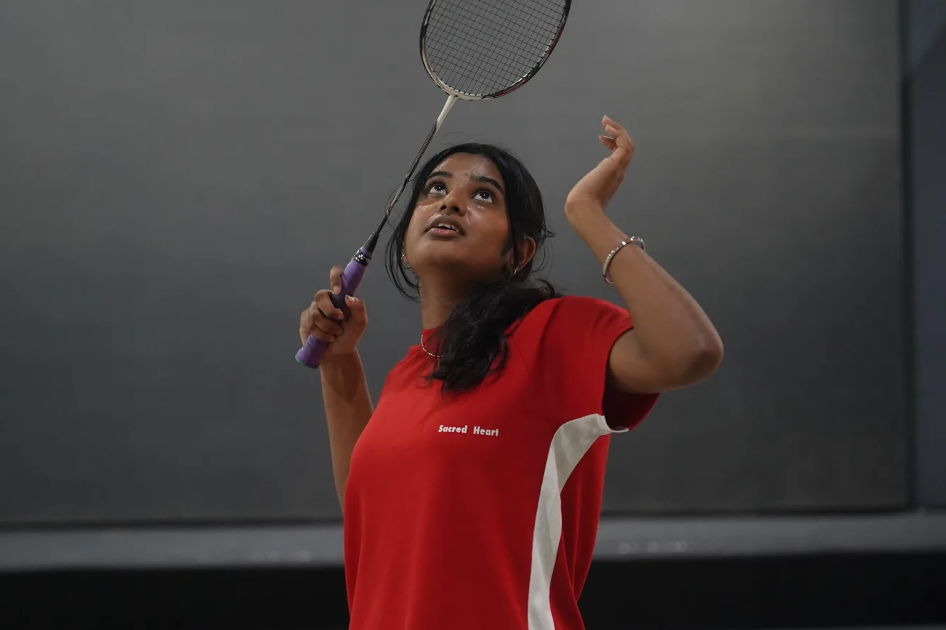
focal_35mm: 127
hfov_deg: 16.1
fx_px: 3337
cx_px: 420
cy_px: 322
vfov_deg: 10.8
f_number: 4
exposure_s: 1/200
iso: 4000
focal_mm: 105
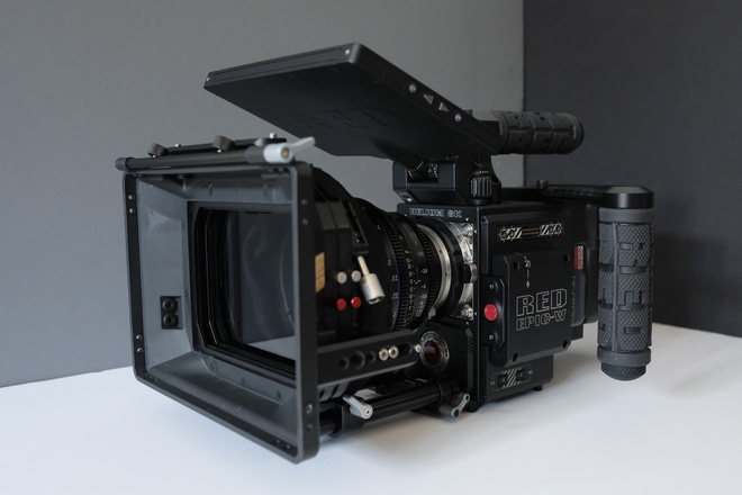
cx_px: 371
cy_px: 248
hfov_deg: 54.4
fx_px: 721
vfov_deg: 37.9
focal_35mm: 35
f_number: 4.5
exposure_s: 1/80
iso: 5000
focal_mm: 23
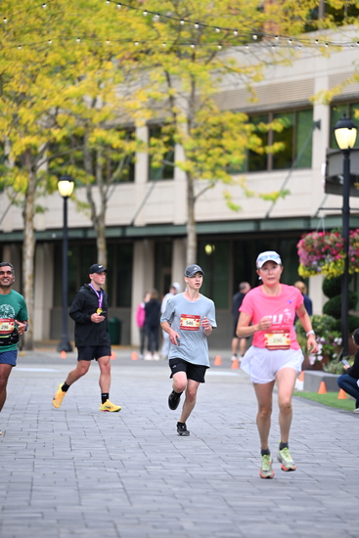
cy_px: 269
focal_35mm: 200
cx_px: 180
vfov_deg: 10.3
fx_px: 2990
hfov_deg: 6.9
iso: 1000
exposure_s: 1/1600
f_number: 2.8
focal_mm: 200
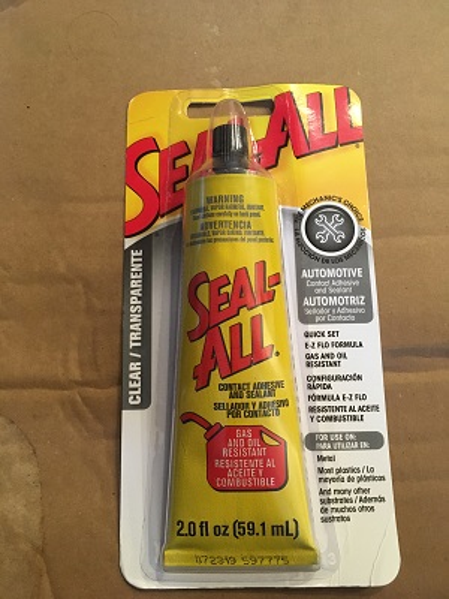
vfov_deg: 61.7
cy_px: 300
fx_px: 502
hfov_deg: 48.2
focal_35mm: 29
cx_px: 224
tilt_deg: -77.8
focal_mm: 4.15
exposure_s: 1/17
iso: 200
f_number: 2.2
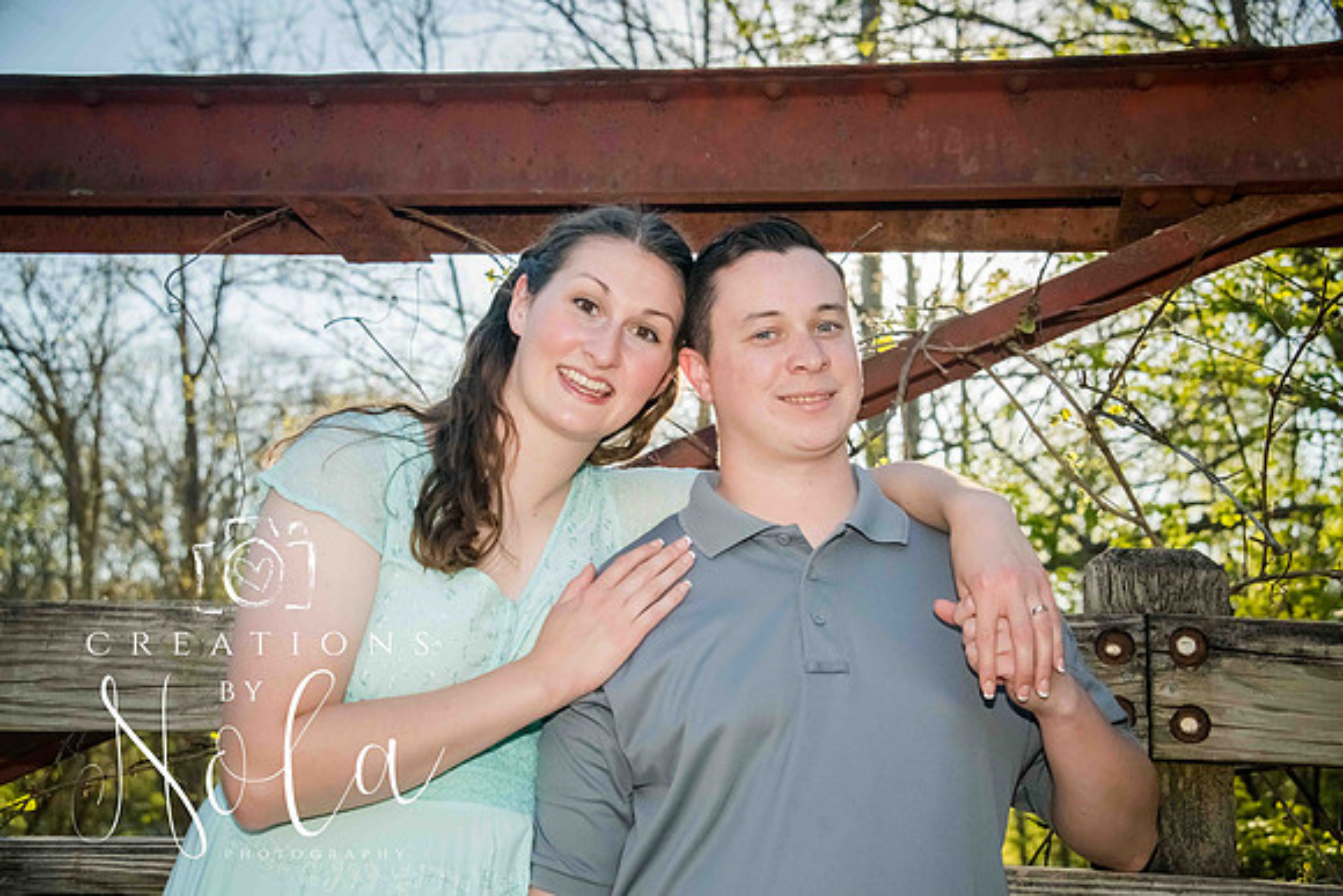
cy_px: 448
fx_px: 2052
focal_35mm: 55
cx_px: 672
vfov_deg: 24.6
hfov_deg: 36.2
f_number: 8
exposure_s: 1/1600
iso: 1600
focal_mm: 55
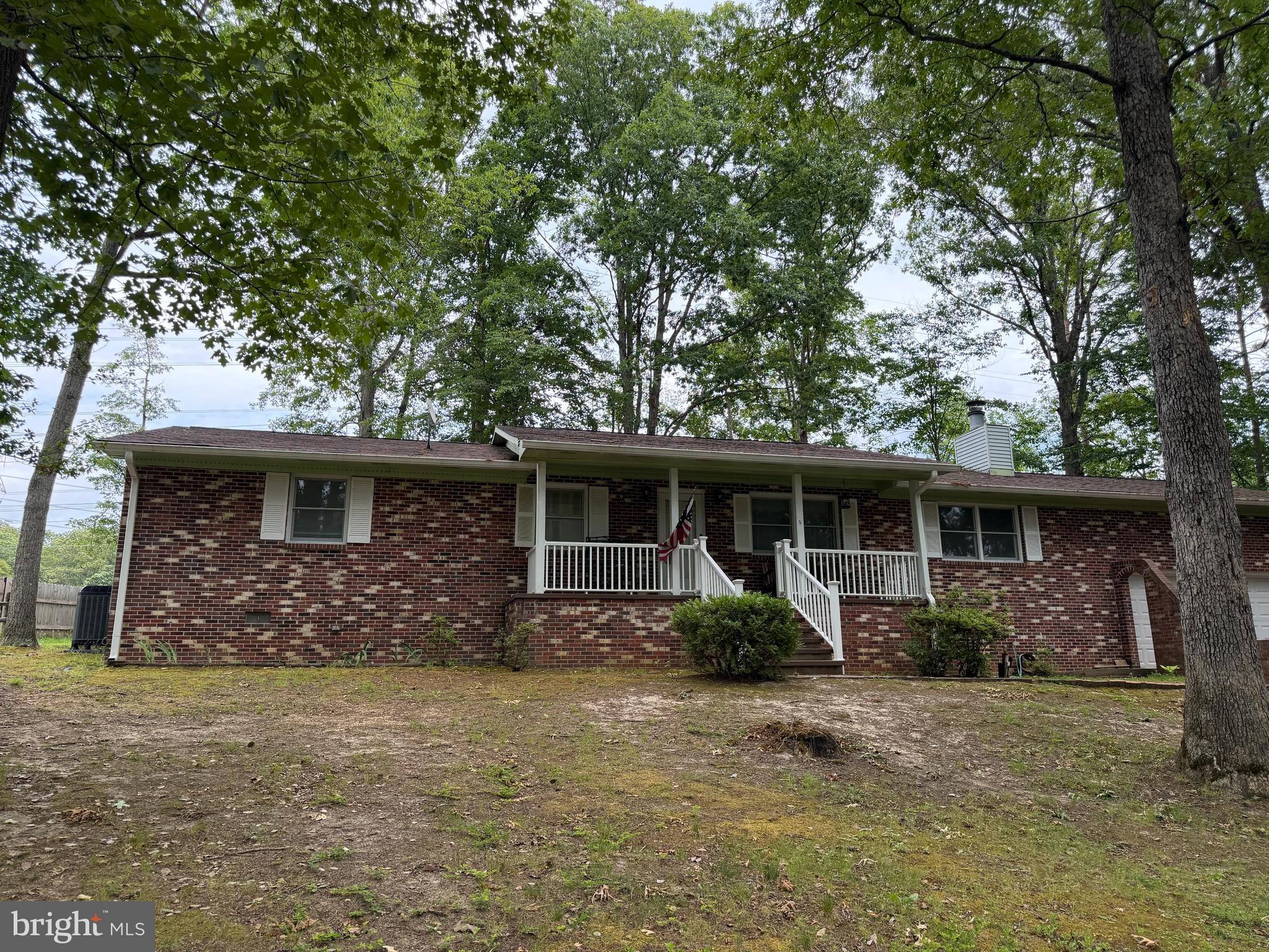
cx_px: 634
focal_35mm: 24
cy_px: 476
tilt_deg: +13.0
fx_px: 880
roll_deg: +0.9
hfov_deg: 71.6
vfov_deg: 56.8
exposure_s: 1/1032
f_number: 1.78
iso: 100
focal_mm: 6.76
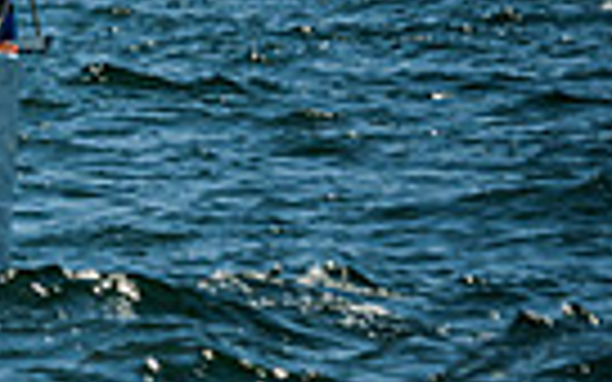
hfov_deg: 1.6
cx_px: -1021
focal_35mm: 1345
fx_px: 22433
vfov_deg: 1.0
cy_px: 135
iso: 320
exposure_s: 1/1250
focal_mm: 240
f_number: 5.6
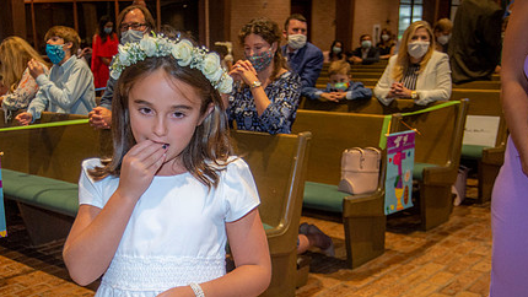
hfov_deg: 42.5
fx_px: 672
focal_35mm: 48
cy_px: 217
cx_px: 193
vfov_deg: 24.7
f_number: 4.5
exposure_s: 1/125
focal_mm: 34
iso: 1600
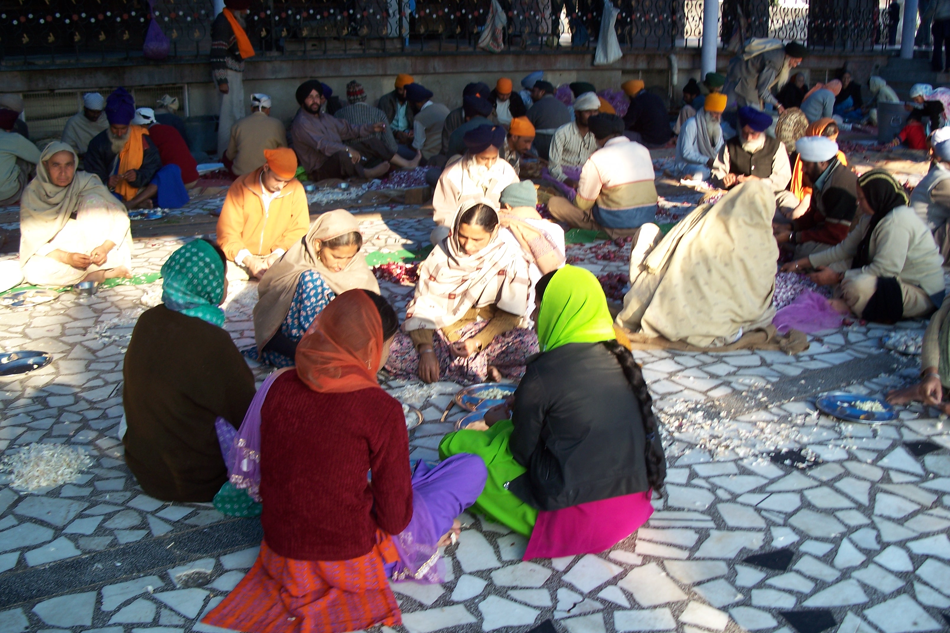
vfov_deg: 34.2
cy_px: 321
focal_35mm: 39
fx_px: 1029
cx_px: 477
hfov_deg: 49.6
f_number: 2.8
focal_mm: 7.8
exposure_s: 1/100
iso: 64
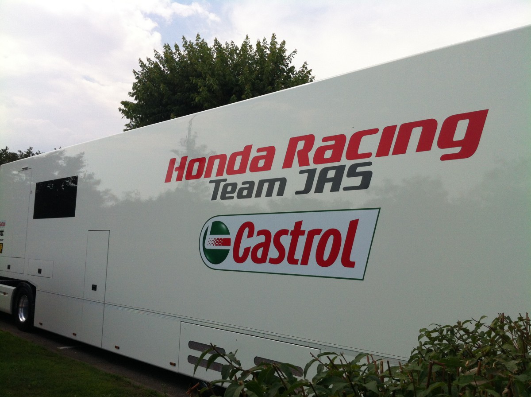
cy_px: 198
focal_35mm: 35
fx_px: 536
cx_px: 266
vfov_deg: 40.6
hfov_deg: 52.7
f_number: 2.8
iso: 80
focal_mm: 3.85
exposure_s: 1/2011
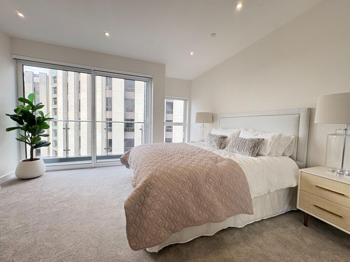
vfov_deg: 85.7
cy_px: 131
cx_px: 175
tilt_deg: -2.6
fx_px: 142
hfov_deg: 102.1
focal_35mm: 14
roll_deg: -0.8
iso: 80
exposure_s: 1/100
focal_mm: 2.22
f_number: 2.2
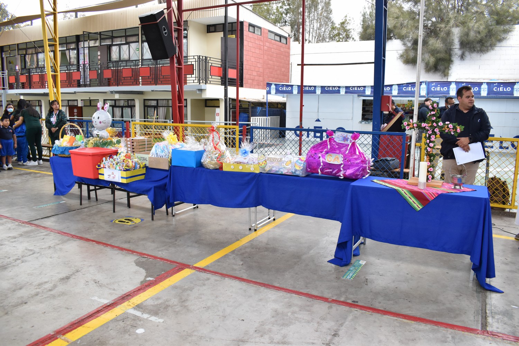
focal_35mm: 27
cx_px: 260
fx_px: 389
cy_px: 173
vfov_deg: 47.9
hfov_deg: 67.4
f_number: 6.3
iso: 900
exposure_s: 1/100
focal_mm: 18
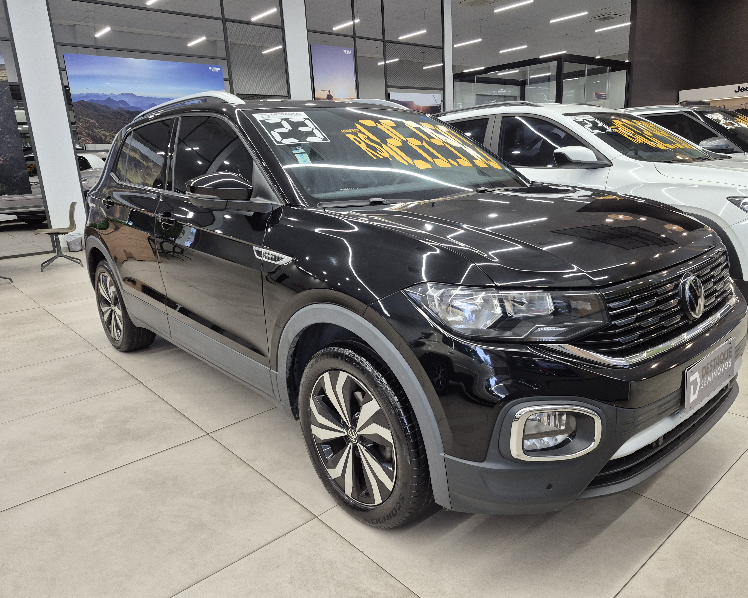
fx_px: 531
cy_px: 299
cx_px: 397
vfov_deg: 58.8
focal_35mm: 24
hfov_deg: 70.2
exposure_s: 1/120
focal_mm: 5.4
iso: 200
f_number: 1.8
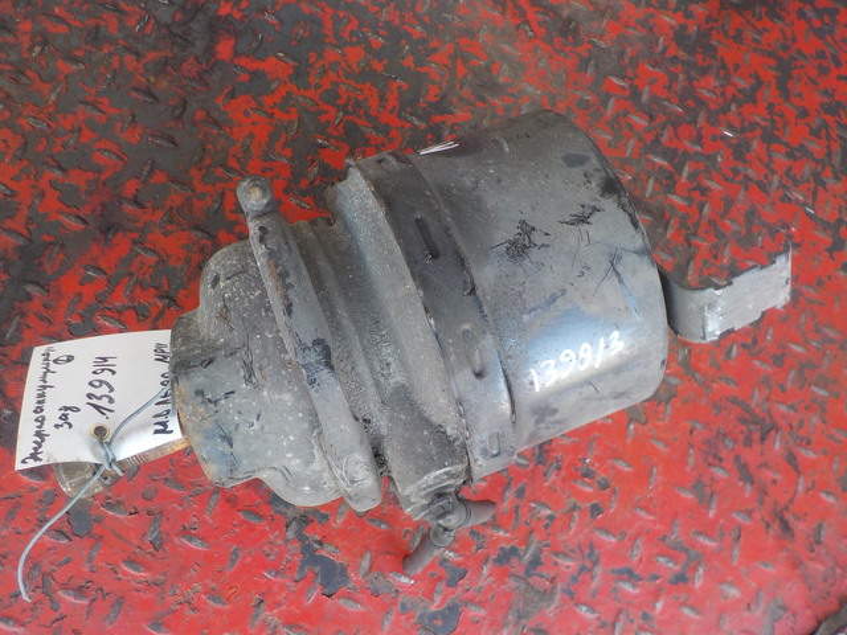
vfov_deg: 46.8
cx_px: 424
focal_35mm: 30
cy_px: 318
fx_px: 734
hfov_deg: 60.0
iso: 140
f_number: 3.3
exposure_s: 1/30
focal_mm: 4.1
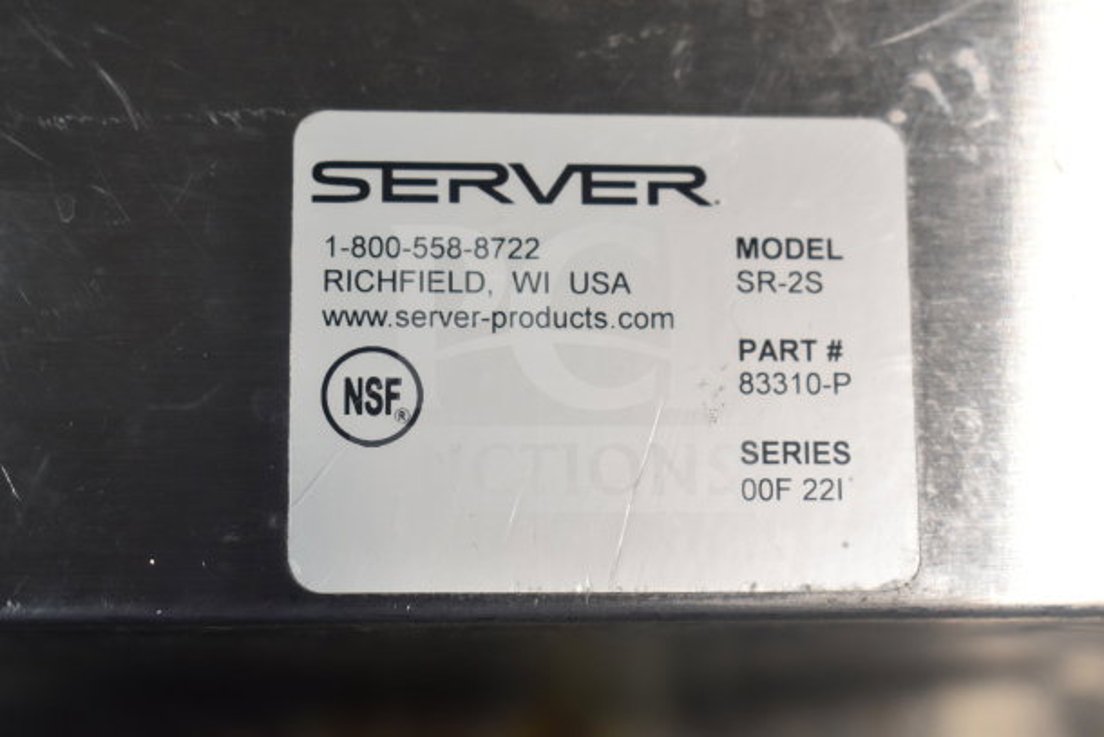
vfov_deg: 19.7
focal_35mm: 69
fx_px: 2116
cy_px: 368
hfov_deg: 29.2
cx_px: 552
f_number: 5.3
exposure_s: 1/80
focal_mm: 46
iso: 720
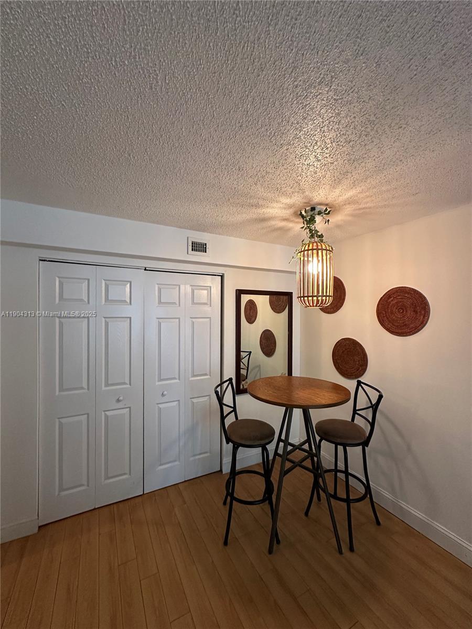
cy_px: 314
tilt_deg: +0.4
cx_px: 236
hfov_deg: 85.7
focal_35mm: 14
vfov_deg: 102.1
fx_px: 255
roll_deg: -0.7
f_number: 2.2
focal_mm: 2.22
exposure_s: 1/60
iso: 500
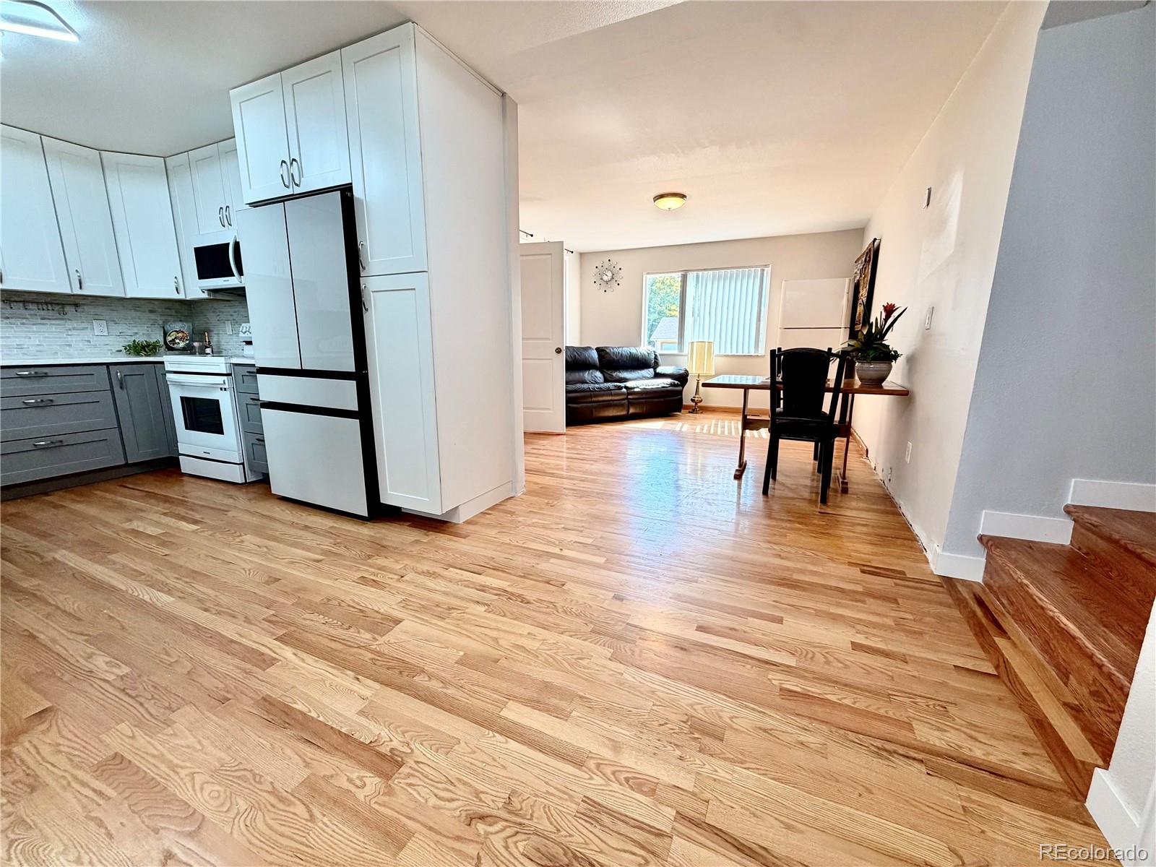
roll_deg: +0.4
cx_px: 578
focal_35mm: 14
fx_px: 468
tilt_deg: -11.6
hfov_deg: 102.1
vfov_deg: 85.7
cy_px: 434
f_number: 2.2
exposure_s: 1/120
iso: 100
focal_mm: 2.22
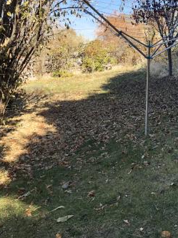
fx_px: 370
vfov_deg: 35.0
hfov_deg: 26.0
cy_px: 70
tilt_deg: -1.8
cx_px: 167
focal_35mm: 54
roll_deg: -2.2
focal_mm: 3.99
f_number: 1.8
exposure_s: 1/390
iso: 20
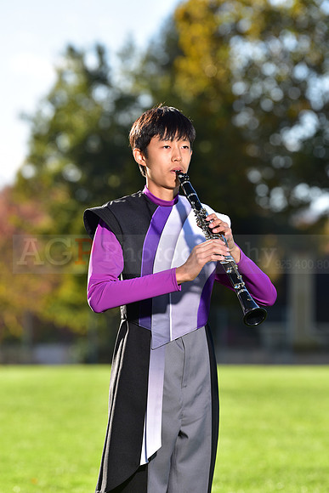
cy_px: 246
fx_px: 2740
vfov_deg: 10.3
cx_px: 164
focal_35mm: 200
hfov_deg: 6.9
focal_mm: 200
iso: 80
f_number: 5
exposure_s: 1/250
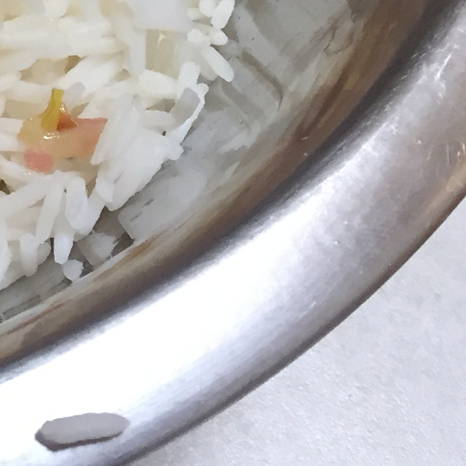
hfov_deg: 12.9
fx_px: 1828
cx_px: -415
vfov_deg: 13.7
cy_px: -227
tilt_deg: -54.3
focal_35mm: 120
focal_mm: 4.15
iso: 80
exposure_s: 1/33
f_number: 2.2
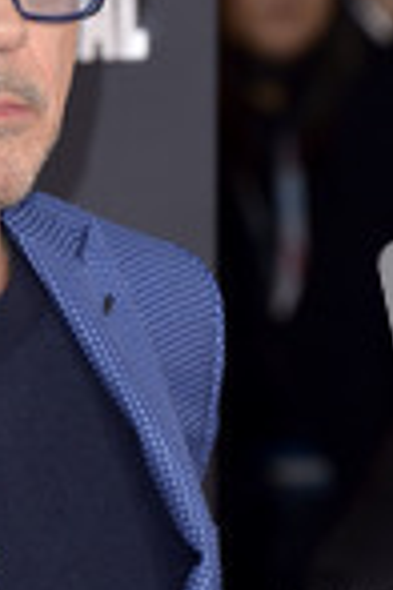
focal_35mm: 546
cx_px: -98
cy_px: 482
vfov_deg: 3.8
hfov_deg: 2.5
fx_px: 8940
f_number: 6.3
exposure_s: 1/200
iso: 1250
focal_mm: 200
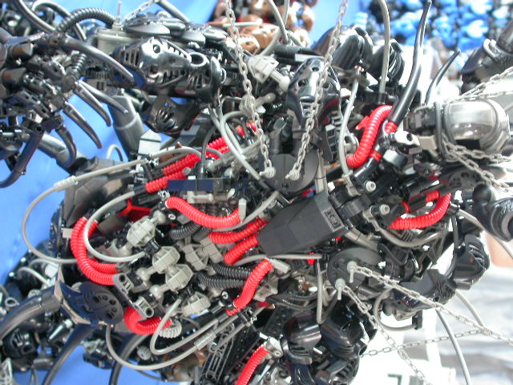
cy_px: 192
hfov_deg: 28.2
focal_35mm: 69
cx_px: 256
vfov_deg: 21.3
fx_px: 1023
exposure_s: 1/5.4
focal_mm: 14.4
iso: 100
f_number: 3.3
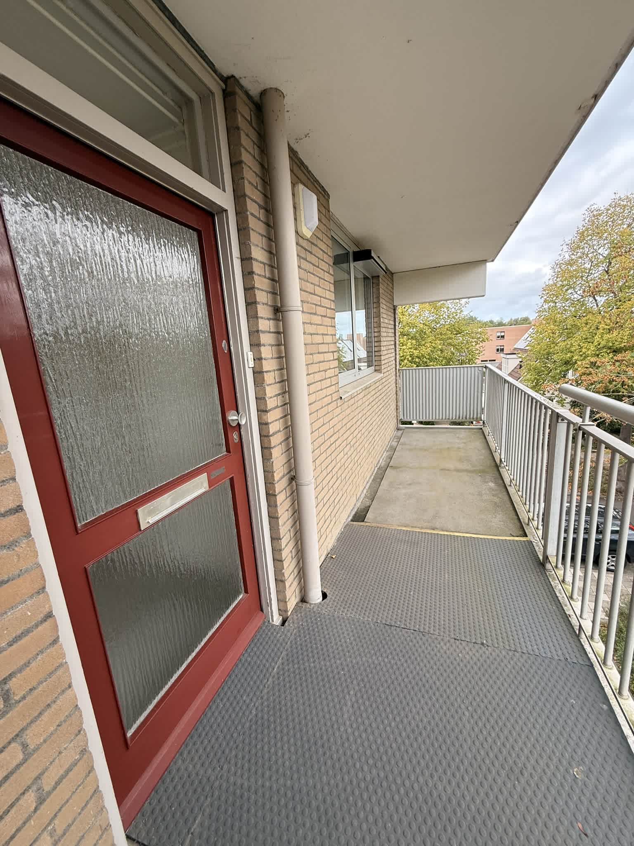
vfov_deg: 102.1
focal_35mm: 14
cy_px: 423
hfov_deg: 85.7
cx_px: 317
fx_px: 342
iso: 64
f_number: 2.2
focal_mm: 2.2
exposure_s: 1/183
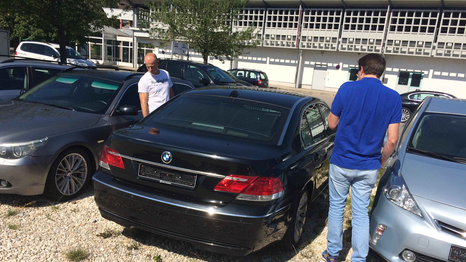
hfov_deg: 61.0
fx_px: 395
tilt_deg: -15.8
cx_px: 231
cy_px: 168
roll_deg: -5.0
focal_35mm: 32
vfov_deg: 36.4
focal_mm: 4.15
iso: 32
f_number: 2.2
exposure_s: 1/2933
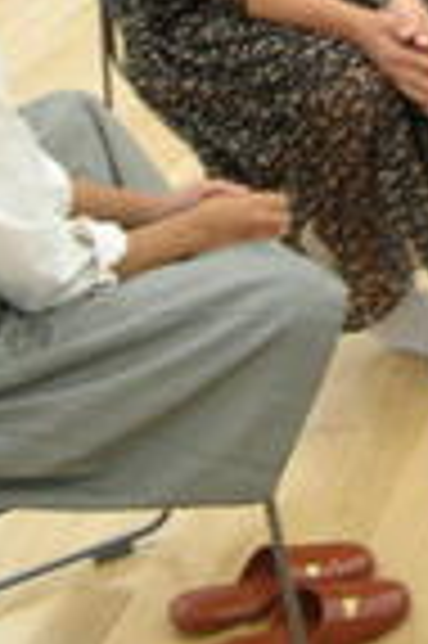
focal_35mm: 102
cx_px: 595
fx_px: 1823
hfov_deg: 12.8
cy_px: -27
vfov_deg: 19.4
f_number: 2.8
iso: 50
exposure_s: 1/9.7
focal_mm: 5.8
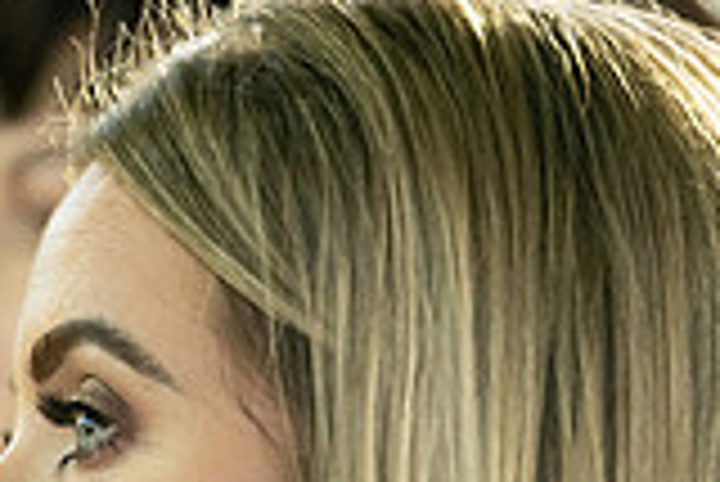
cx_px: 135
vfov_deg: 2.0
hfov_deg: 3.0
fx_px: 13752
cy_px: 768
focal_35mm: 687
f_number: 2.8
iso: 800
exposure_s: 1/125
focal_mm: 190
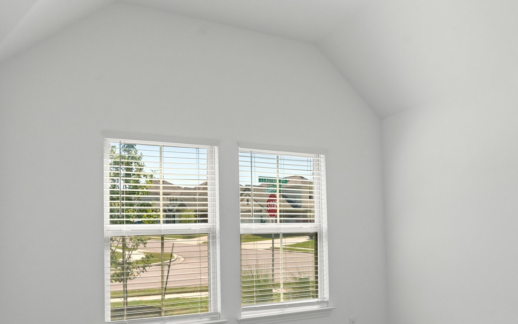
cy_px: 224
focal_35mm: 28
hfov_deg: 66.3
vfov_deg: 43.7
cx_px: 282
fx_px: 395
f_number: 8
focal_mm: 16
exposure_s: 1/400
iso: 2000
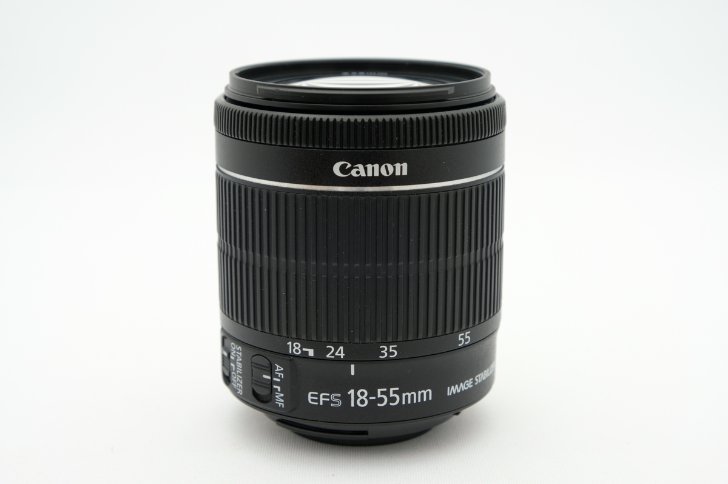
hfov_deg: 31.4
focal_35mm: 64
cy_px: 242
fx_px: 1293
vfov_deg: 21.2
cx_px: 364
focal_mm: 42.5
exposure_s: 1/125
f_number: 8
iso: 200
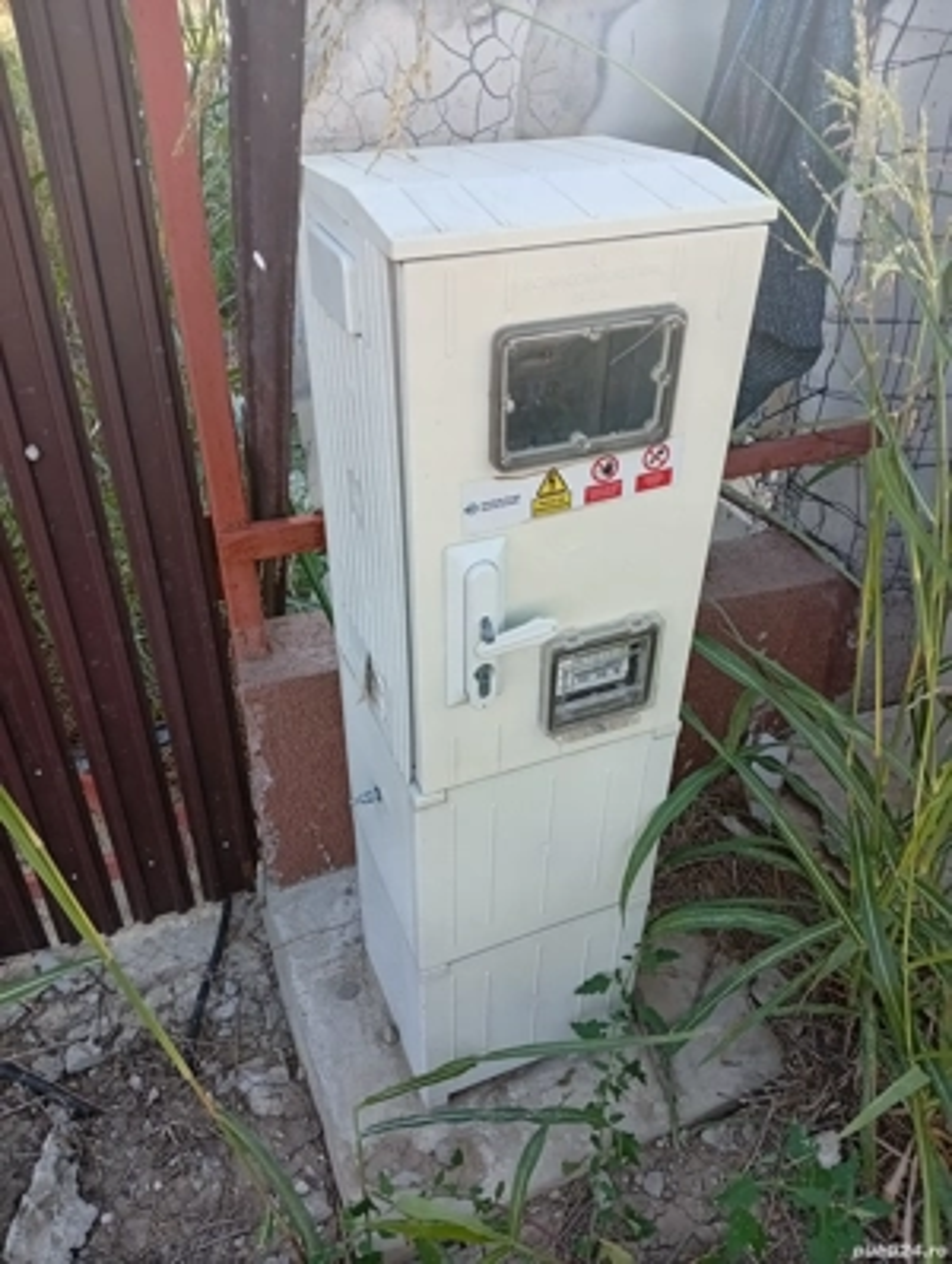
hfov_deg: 51.5
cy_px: 632
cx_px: 476
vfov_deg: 65.2
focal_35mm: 27
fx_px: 987
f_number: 1.8
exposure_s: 1/100
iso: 54
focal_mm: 3.98
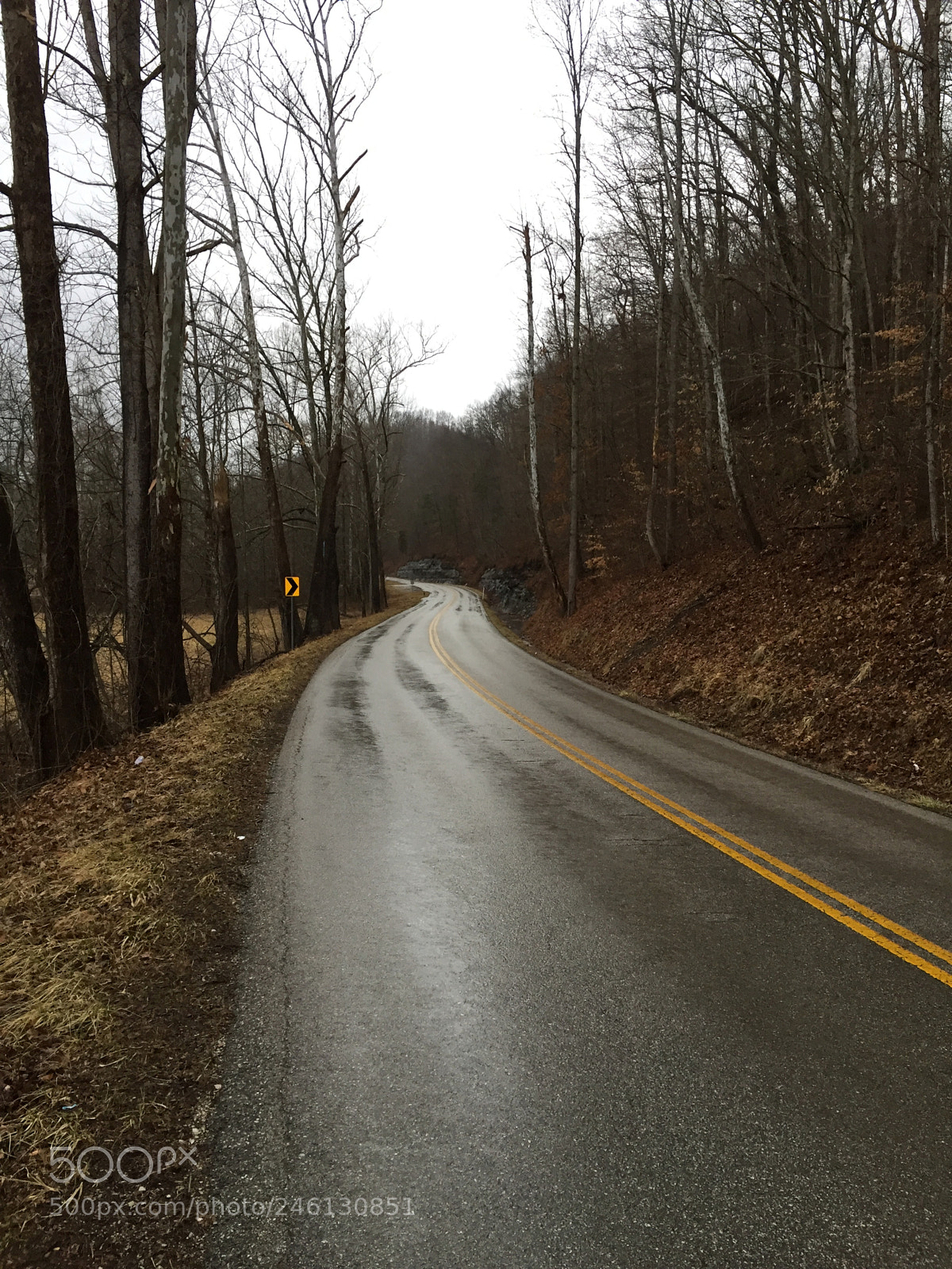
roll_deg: -1.1
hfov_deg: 48.2
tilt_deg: -3.8
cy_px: 634
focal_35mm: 29
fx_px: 1063
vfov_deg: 61.7
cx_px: 476
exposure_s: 1/30
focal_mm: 4.15
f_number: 2.2
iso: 40
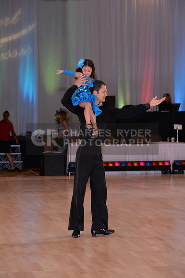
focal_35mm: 122
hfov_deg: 11.2
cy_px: 139
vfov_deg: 16.8
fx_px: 943
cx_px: 92
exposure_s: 1/250
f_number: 5.6
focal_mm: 122
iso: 2000
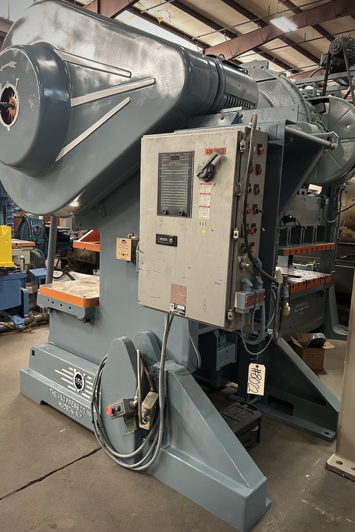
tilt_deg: -7.2
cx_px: 172
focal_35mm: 28
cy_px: 268
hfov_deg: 46.4
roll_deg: -1.2
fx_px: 414
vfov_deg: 65.5
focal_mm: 5.7
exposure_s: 1/60
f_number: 1.5
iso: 250
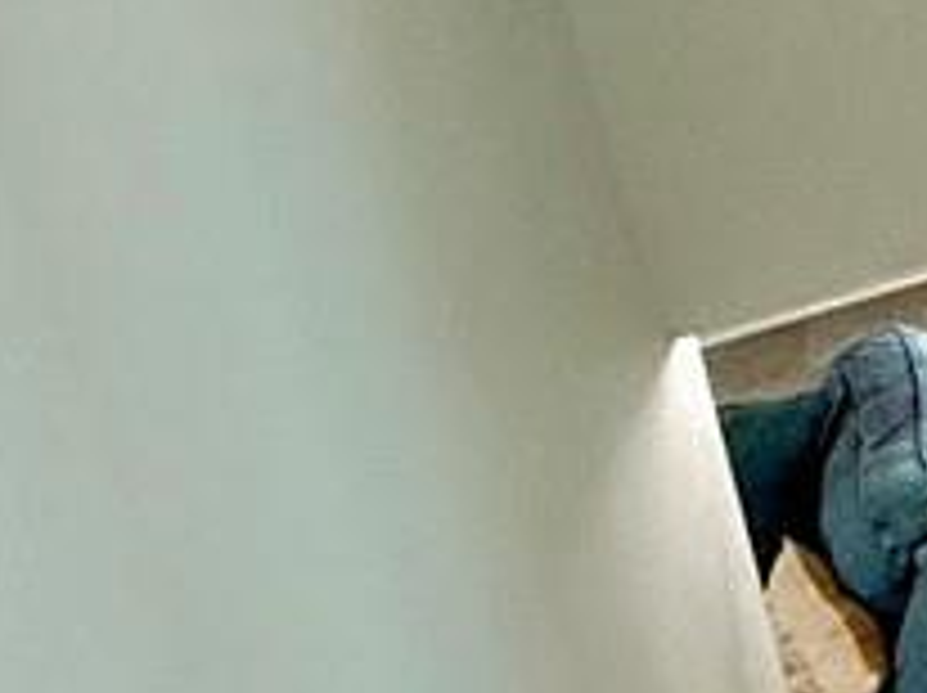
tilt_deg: -14.0
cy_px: -634
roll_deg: +0.5
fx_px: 2916
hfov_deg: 9.9
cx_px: 3136
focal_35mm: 109
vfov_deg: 12.2
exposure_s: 1/120
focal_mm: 2.22
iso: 64
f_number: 2.2
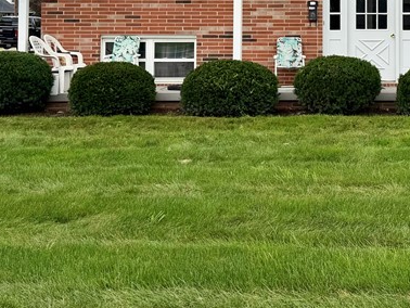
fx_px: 770
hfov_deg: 29.0
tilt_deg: +1.7
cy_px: -4
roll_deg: +0.2
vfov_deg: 21.7
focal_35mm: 65
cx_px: 342
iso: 80
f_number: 1.78
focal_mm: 6.76
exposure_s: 1/4167
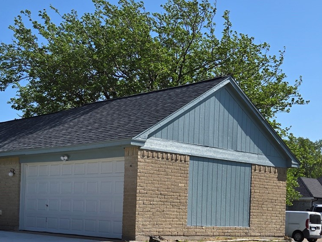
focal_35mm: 63
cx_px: 105
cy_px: 205
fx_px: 586
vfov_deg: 22.8
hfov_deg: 30.5
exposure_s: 1/2586
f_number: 1.8
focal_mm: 5.4
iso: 25
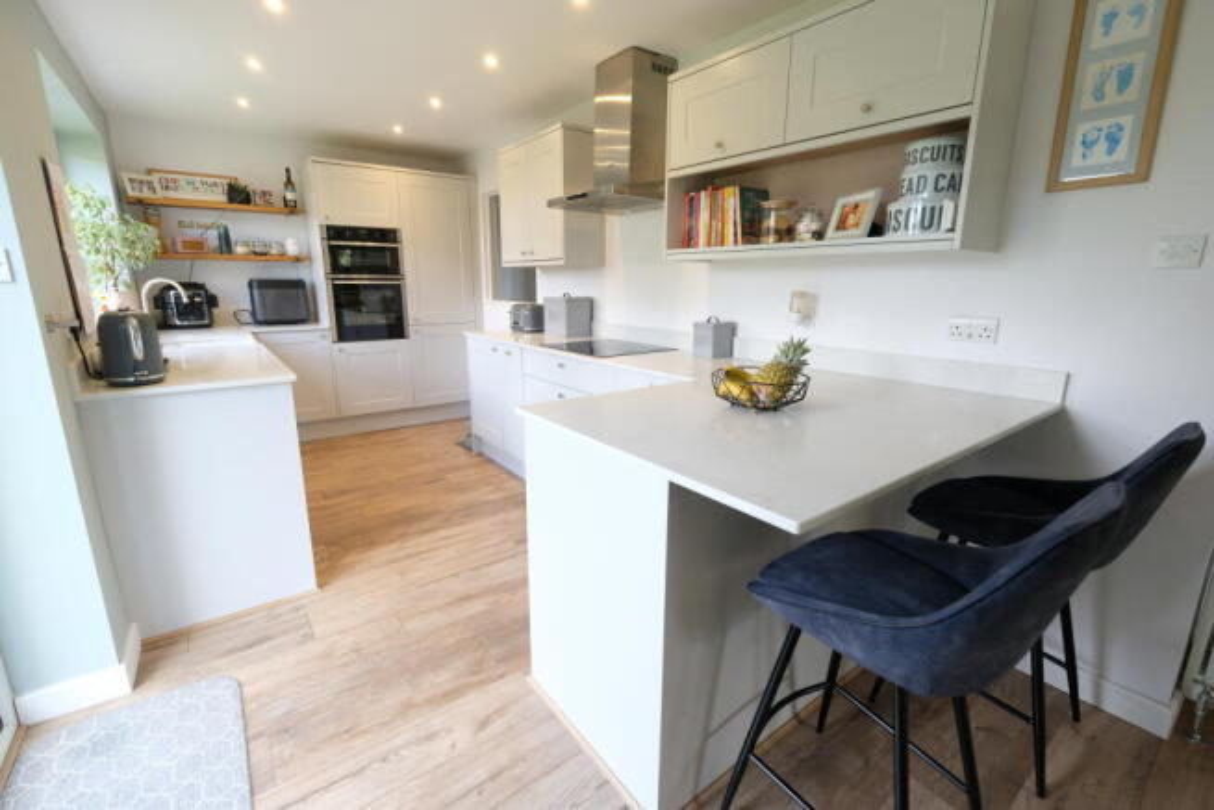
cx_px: 607
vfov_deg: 77.4
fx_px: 506
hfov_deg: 100.4
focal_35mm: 15
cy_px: 405
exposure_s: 1/60
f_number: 4
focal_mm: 10
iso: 400
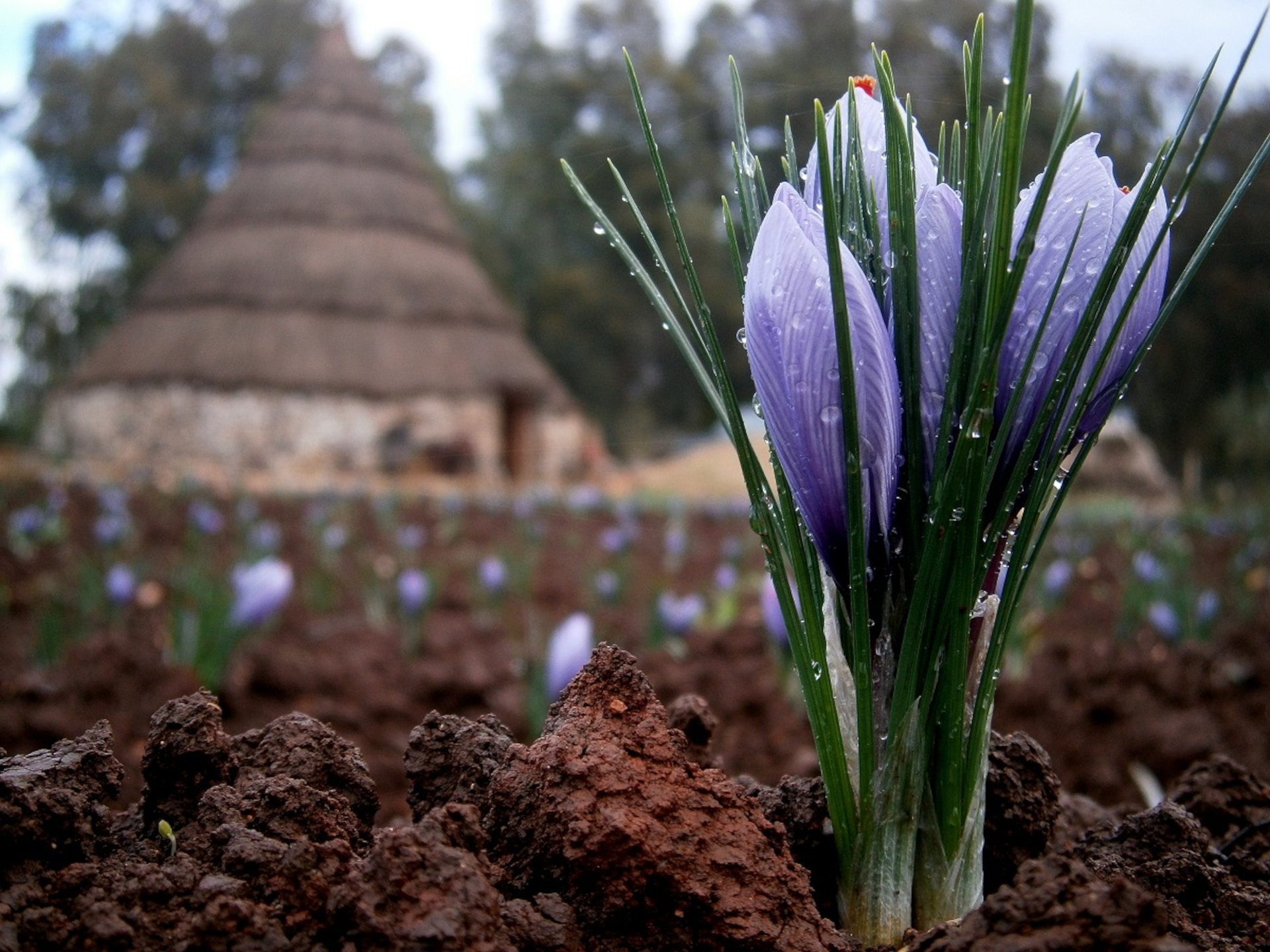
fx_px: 1724
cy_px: 476
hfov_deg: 40.4
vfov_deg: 30.9
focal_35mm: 47
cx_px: 635
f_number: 3.4
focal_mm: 8.3
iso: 80
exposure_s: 1/80
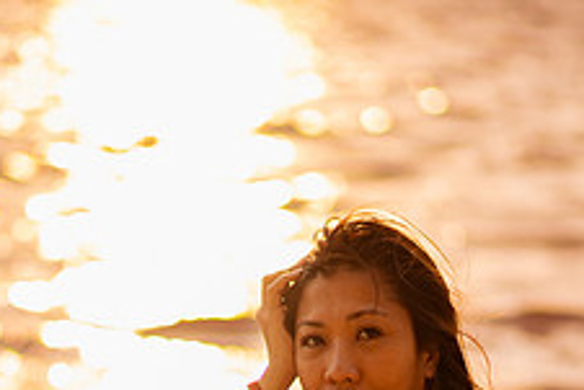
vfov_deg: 9.1
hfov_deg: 13.8
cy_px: 458
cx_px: 220
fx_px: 2419
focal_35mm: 149
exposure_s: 1/3200
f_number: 1.4
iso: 50
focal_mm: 58
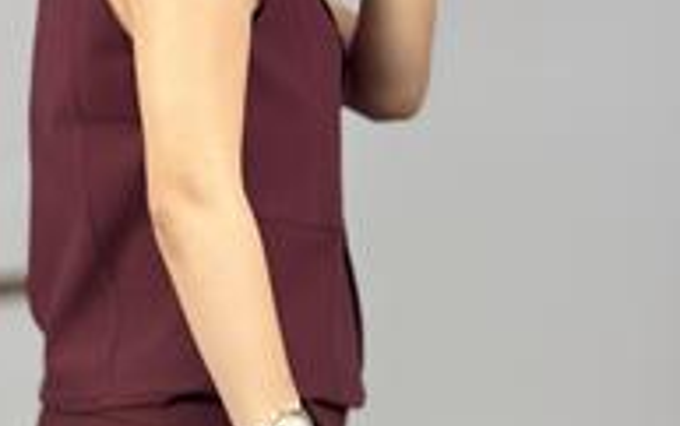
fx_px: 2022
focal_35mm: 109
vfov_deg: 11.8
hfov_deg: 19.1
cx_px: 243
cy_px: 495
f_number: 1.78
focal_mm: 6.86
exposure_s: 1/100
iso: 100
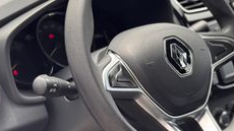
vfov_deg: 11.3
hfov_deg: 19.9
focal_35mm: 107
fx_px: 663
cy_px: 66
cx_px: 169
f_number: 1.78
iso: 64
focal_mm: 6.76
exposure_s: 1/414
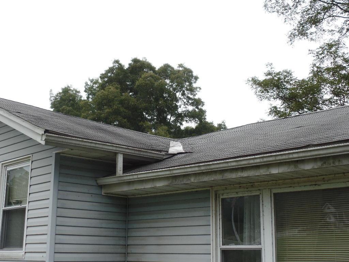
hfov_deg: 36.8
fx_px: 524
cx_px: 174
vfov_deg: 28.0
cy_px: 131
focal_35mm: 52
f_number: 3.4
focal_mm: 9.2
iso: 80
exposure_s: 1/350
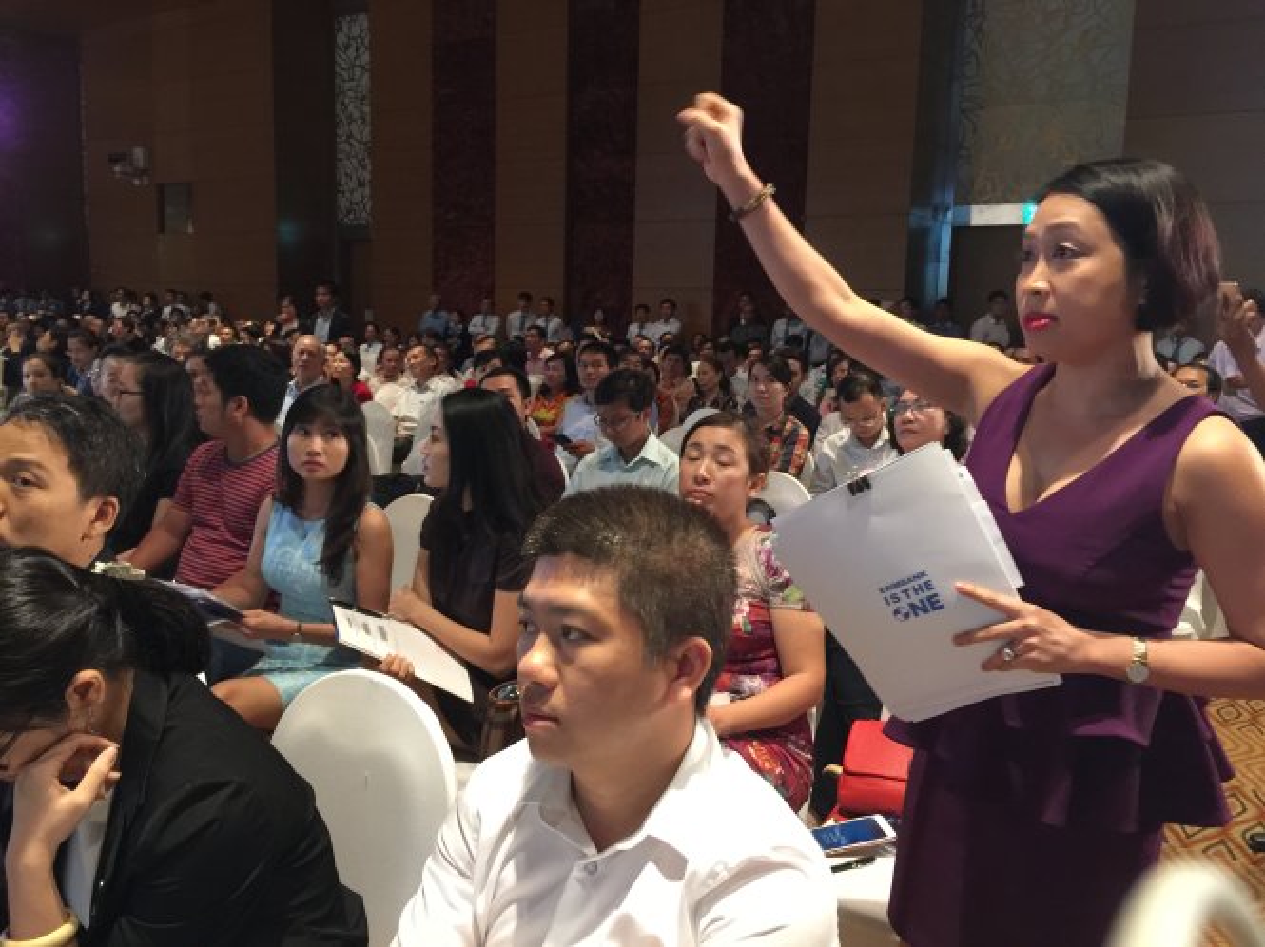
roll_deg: -2.9
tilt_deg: -6.4
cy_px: 474
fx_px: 1059
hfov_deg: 61.7
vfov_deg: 48.2
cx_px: 632
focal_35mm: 29
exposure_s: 1/10
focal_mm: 4.15
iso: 100
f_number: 2.2
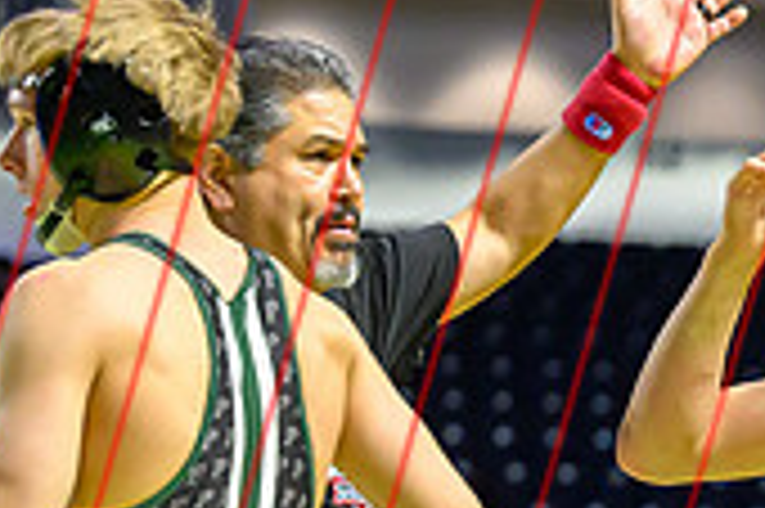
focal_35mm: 291
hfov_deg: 7.0
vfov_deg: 4.7
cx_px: 903
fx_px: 6178
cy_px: 653
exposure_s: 1/500
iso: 5000
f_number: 2.8
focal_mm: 70
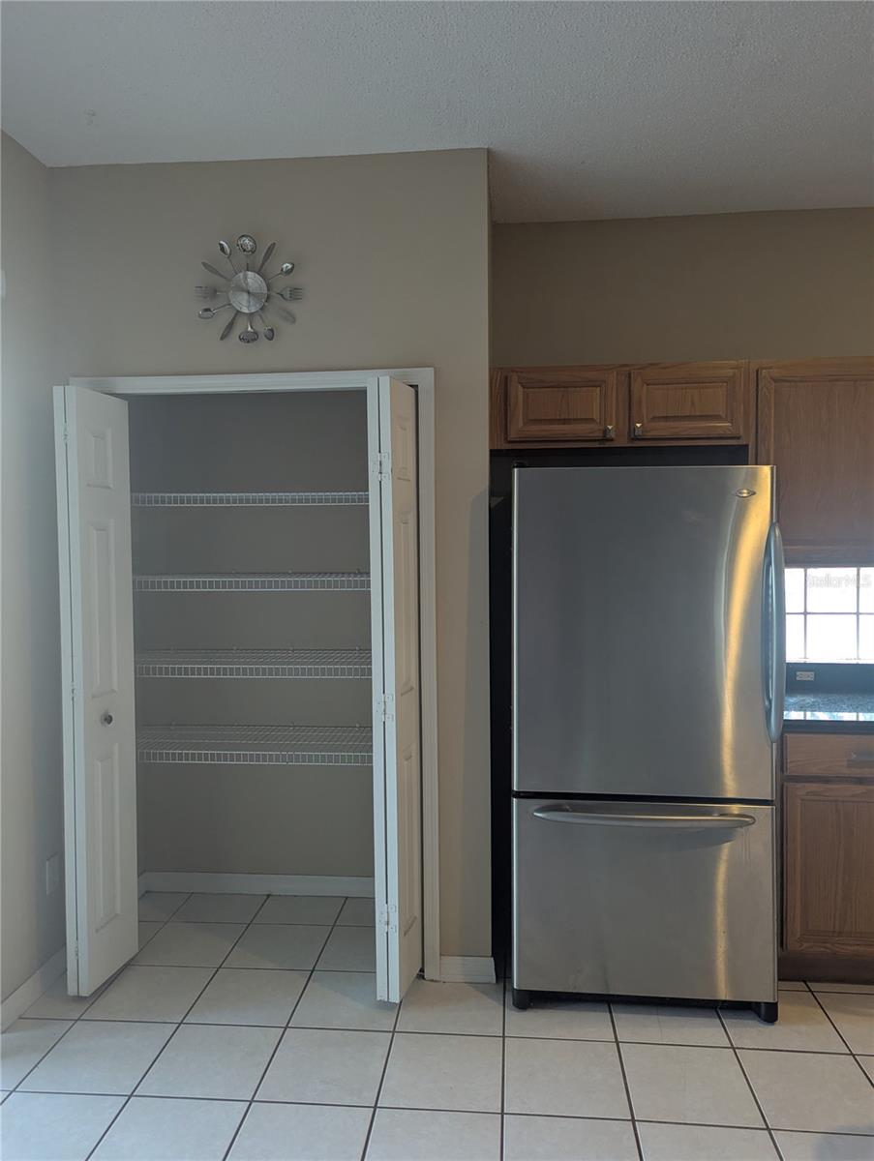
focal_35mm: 24
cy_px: 580
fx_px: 806
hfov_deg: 56.9
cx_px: 437
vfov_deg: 71.5
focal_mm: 6.81
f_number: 1.85
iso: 373
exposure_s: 1/73.9
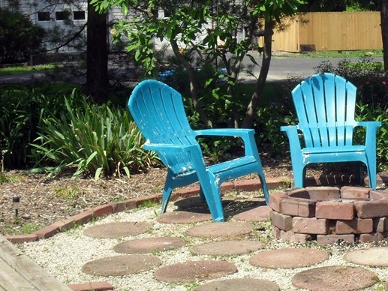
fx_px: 1087
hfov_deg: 19.8
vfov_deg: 15.3
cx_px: 352
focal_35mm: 97
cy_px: 147
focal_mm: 8.7
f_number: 10
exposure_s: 1/90
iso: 100
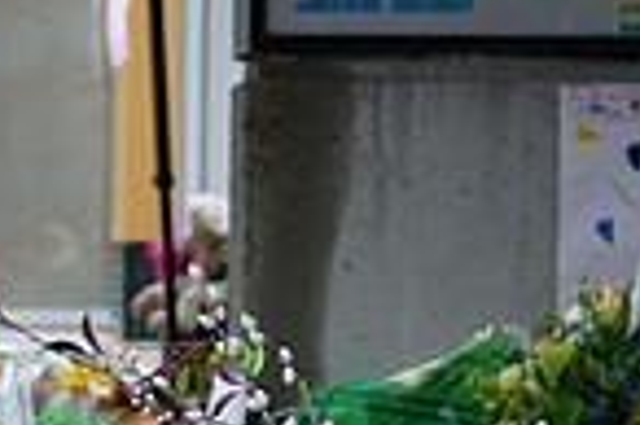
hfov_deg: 10.2
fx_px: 3534
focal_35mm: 199
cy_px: 808
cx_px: -44
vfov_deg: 6.7
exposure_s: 1/125
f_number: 5.6
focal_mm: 50
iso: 1000
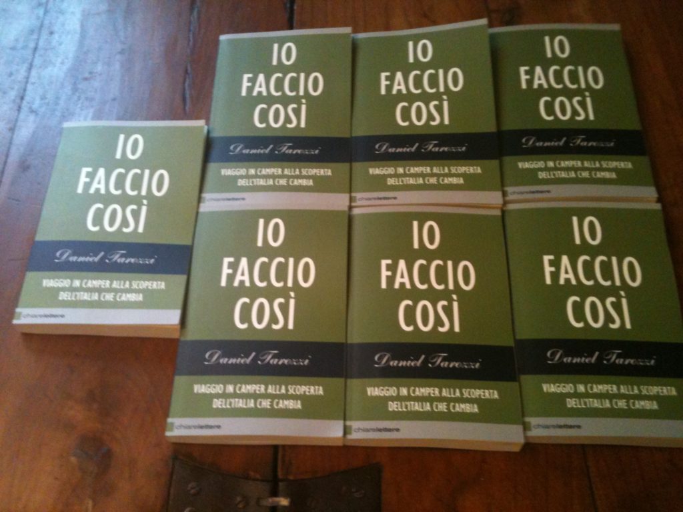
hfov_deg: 52.6
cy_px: 256
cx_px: 342
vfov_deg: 40.7
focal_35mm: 35
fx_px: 691
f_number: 2.8
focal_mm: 3.85
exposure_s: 1/15
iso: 250
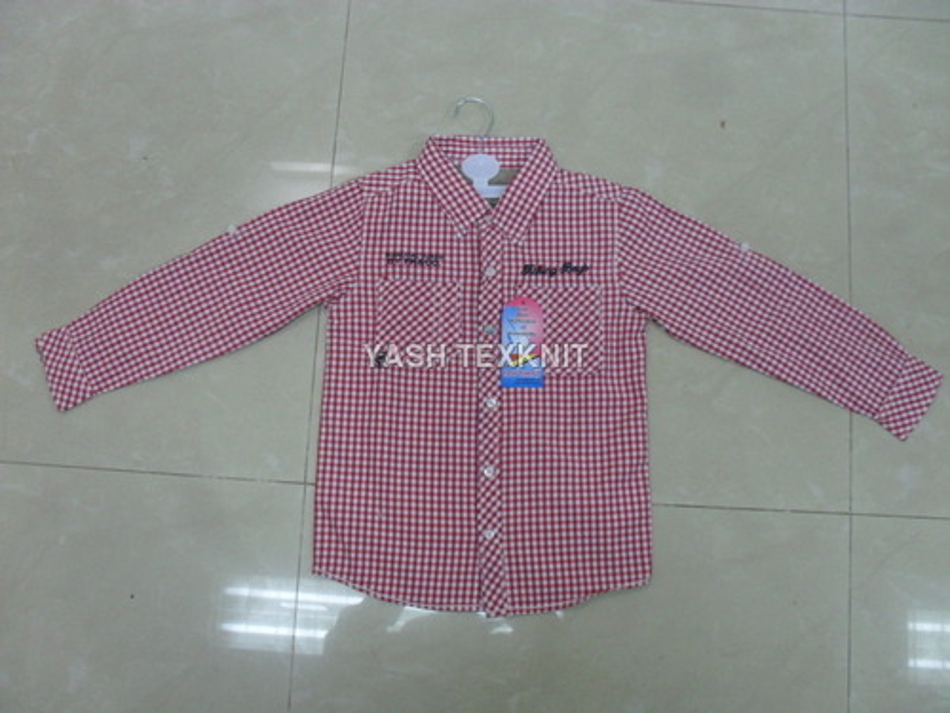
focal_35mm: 35
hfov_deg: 52.6
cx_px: 475
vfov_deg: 40.7
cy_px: 356
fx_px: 961
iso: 200
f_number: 3.2
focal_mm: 6.3
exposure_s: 1/15
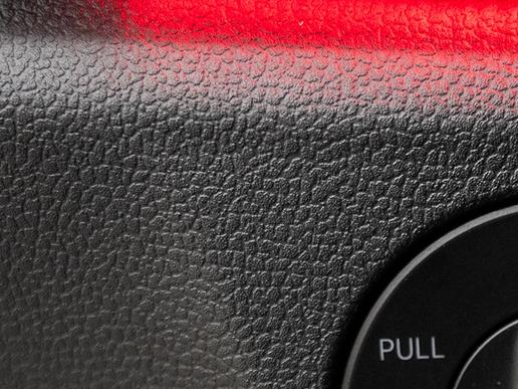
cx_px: 565
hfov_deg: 18.4
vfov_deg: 14.0
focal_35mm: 103
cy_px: 456
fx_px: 1541
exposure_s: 1/40
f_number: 3.5
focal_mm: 30.2
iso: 800
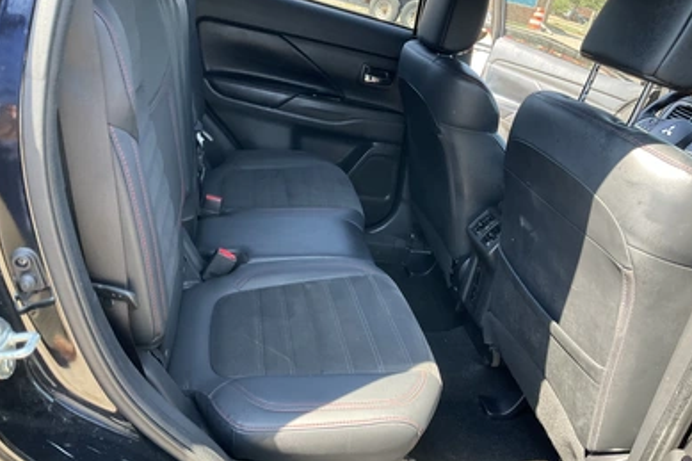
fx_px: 596
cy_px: 246
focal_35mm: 31
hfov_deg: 60.3
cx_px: 349
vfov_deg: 42.3
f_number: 1.8
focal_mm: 3
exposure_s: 1/114
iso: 64
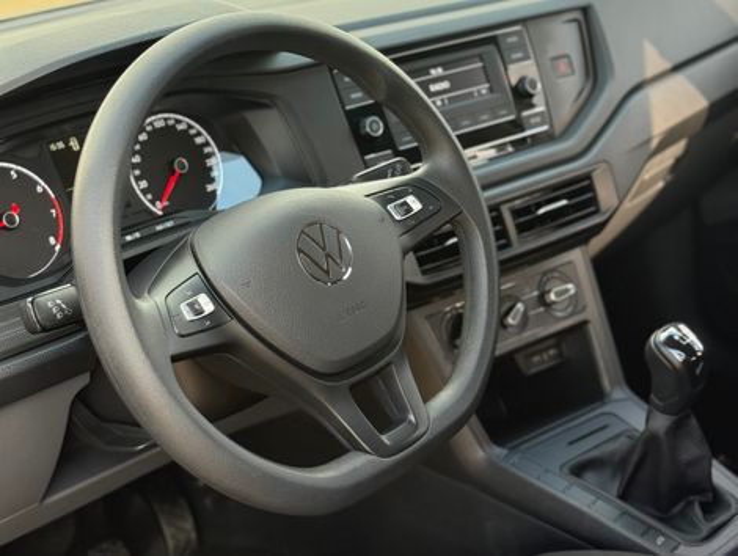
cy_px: 278
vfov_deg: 30.3
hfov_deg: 39.6
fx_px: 1025
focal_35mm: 48
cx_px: 369
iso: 200
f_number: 1.78
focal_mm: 6.76
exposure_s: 1/178
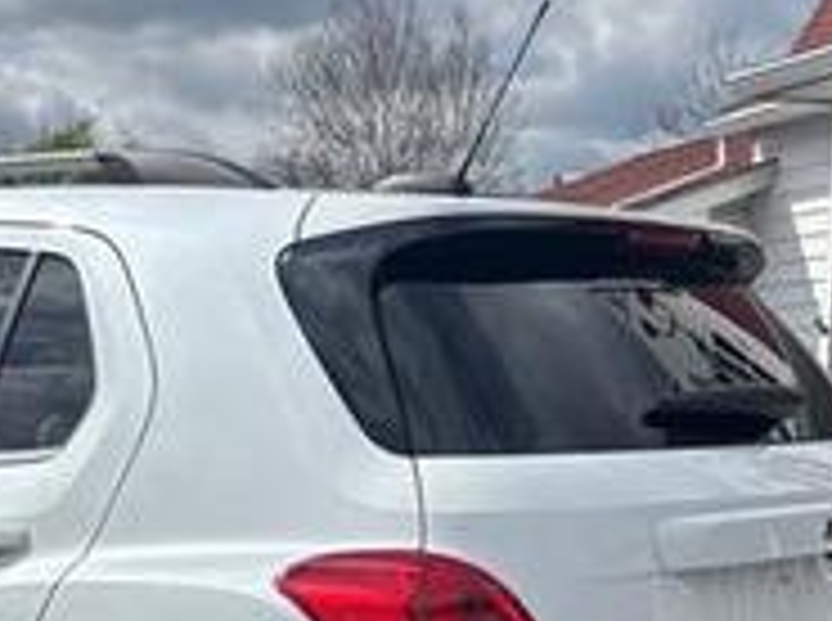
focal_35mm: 71
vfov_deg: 19.2
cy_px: 796
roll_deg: +0.9
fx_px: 1703
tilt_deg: -13.0
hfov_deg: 26.9
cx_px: 162
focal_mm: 5.96
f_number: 1.6
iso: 50
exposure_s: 1/5952
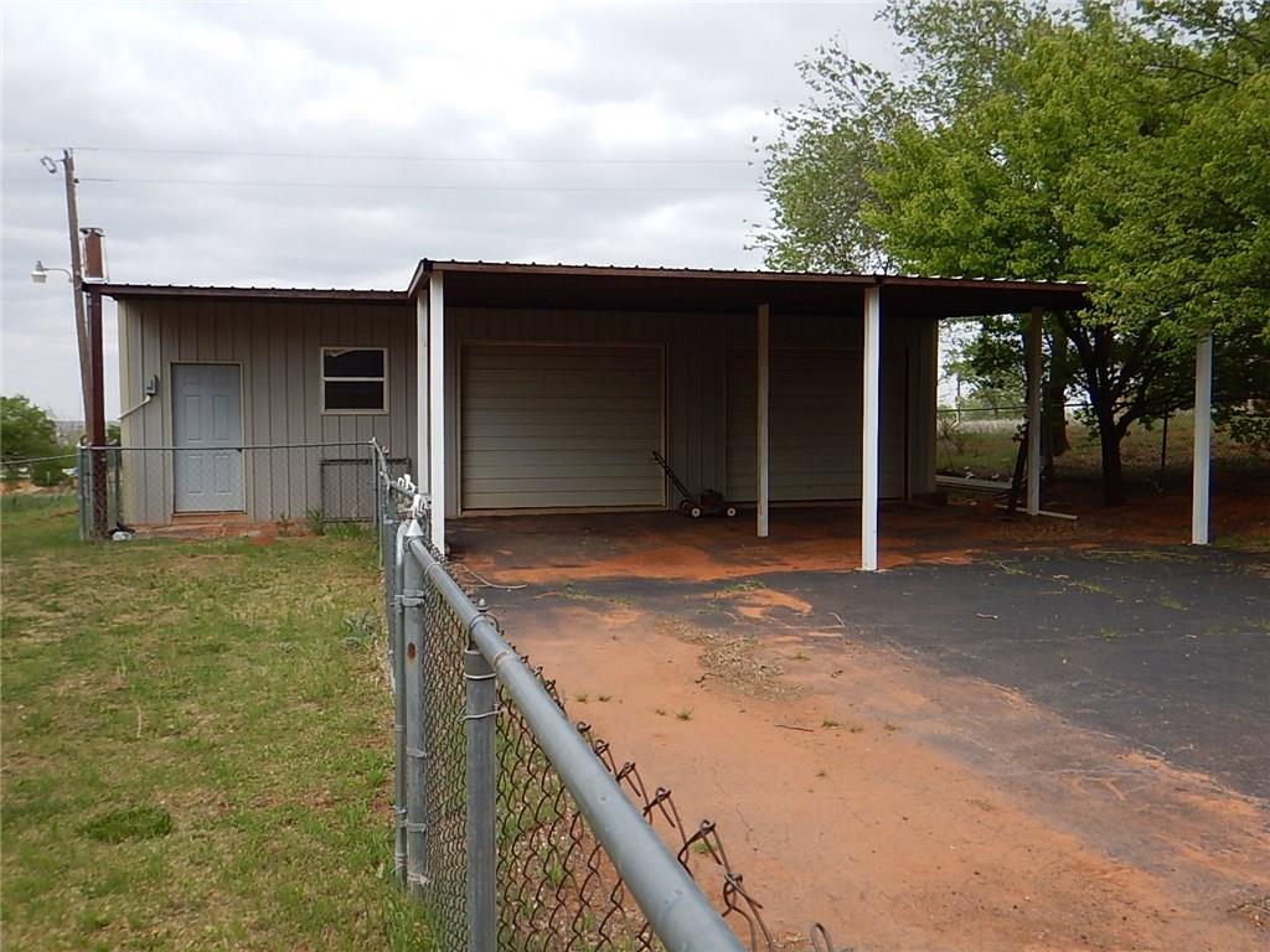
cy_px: 476
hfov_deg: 61.7
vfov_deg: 48.2
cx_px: 635
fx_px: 1064
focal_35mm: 29
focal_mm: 5.1
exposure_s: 1/1250
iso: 125
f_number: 2.8
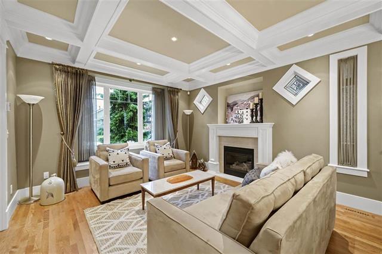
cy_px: 127
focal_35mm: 14
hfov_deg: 104.3
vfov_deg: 81.1
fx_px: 148
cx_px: 191
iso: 6400
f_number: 11
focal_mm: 14
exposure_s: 1/5
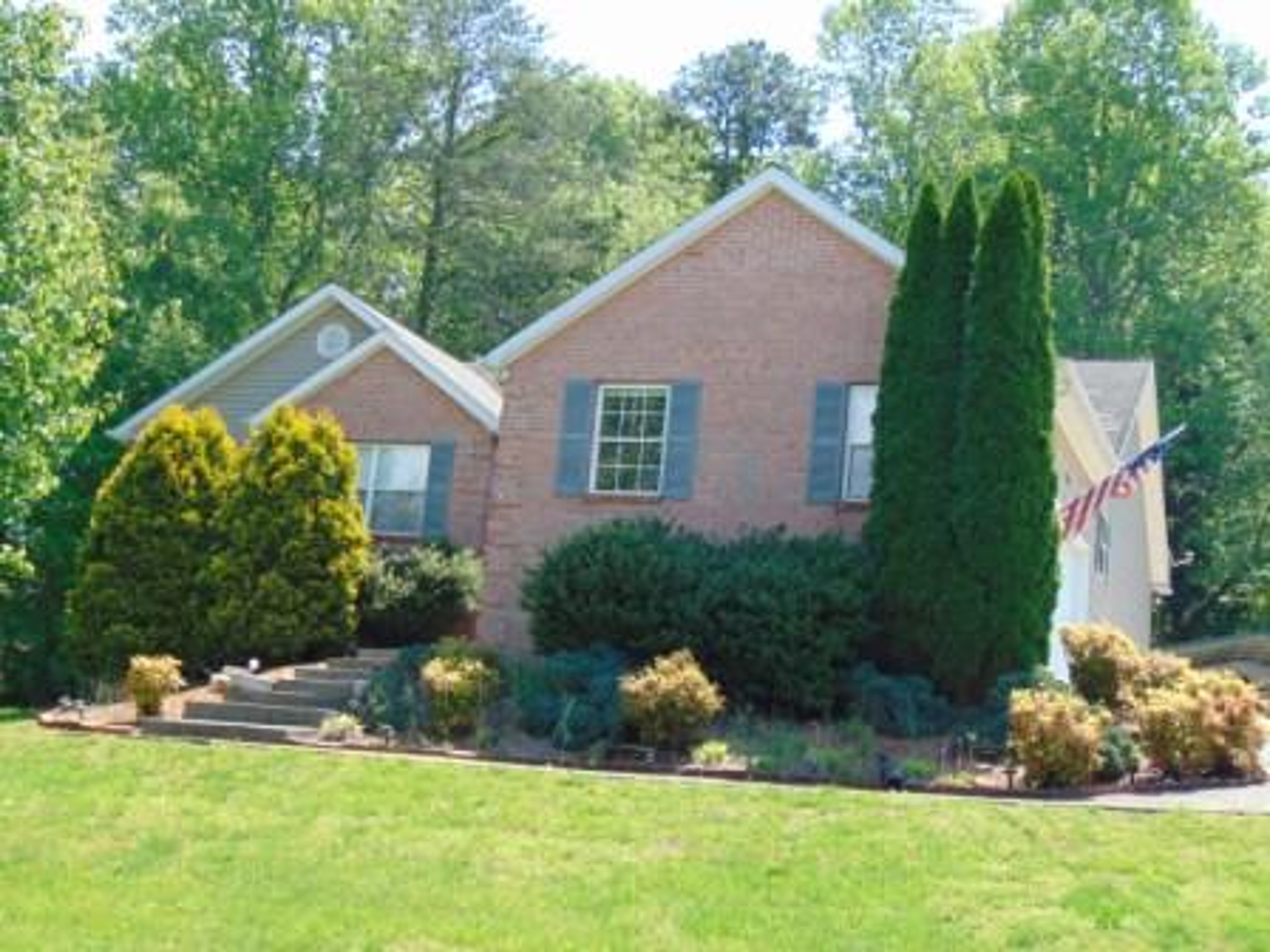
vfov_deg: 29.1
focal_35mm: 50
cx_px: 635
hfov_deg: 38.2
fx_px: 1834
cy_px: 476
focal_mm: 9
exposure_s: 1/320
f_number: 3.5
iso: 80
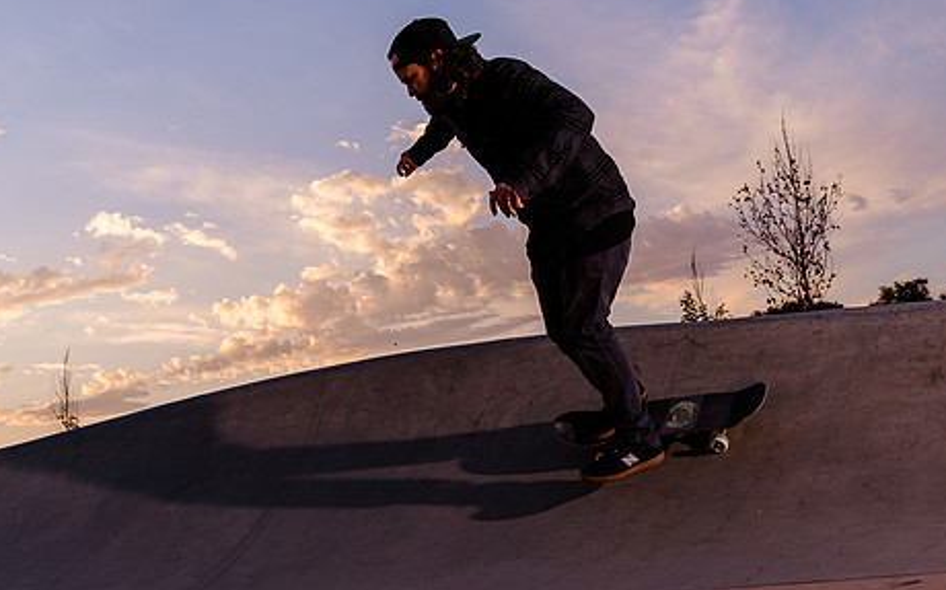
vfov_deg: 30.4
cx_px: 564
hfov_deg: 47.0
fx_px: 1082
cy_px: 236
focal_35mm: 42
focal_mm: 24
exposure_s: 1/500
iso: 400
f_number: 5
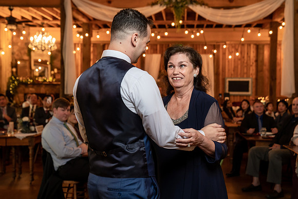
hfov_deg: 35.5
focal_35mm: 56
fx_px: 465
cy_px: 100
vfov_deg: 24.1
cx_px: 149
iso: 2000
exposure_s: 1/100
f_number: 4
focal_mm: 53
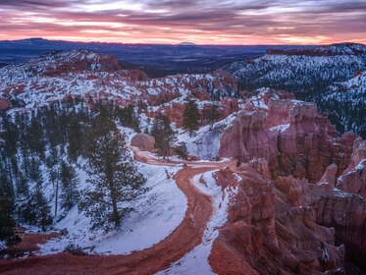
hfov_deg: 65.0
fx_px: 286
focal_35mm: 27
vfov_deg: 51.4
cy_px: 135
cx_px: 156
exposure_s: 3
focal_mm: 23
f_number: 11
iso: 100
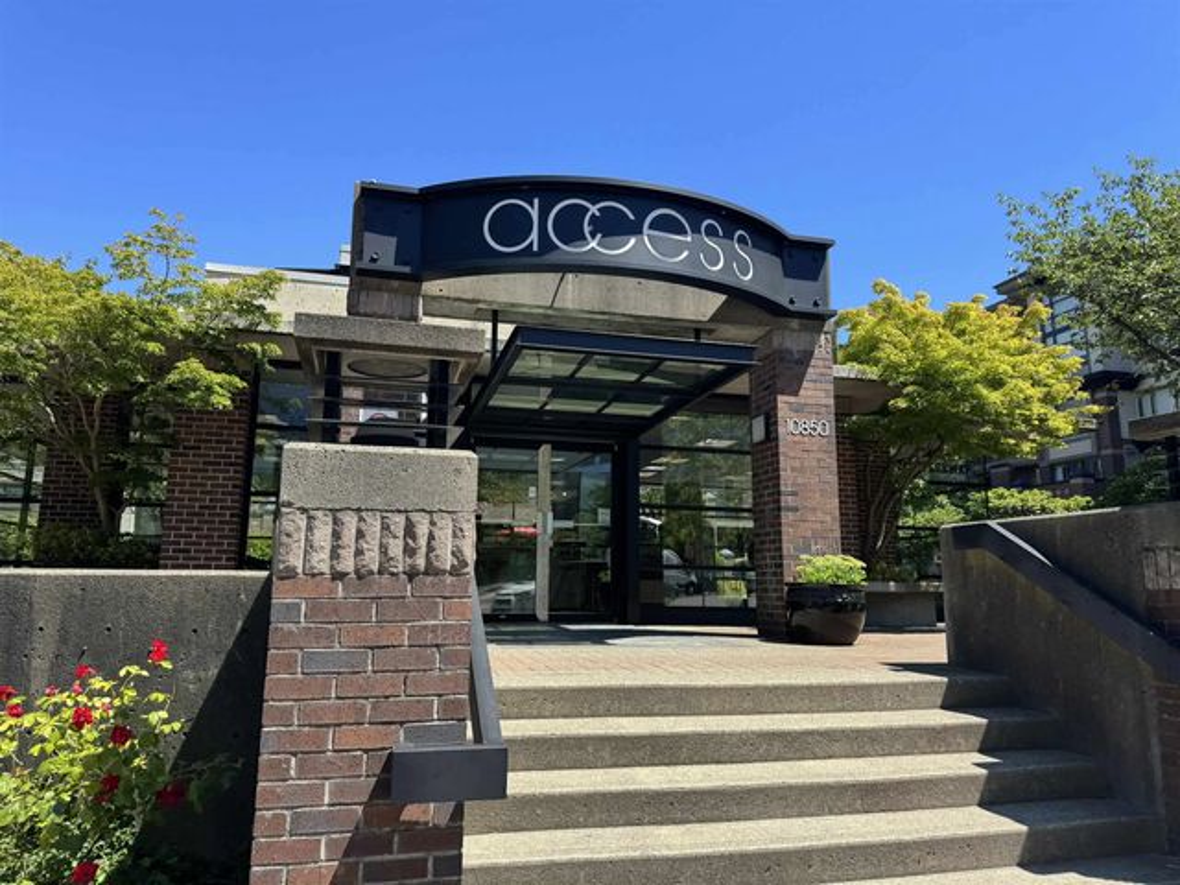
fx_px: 818
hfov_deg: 71.6
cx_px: 590
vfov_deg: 56.8
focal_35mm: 24
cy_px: 442
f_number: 1.78
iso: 80
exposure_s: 1/1923
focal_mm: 6.76
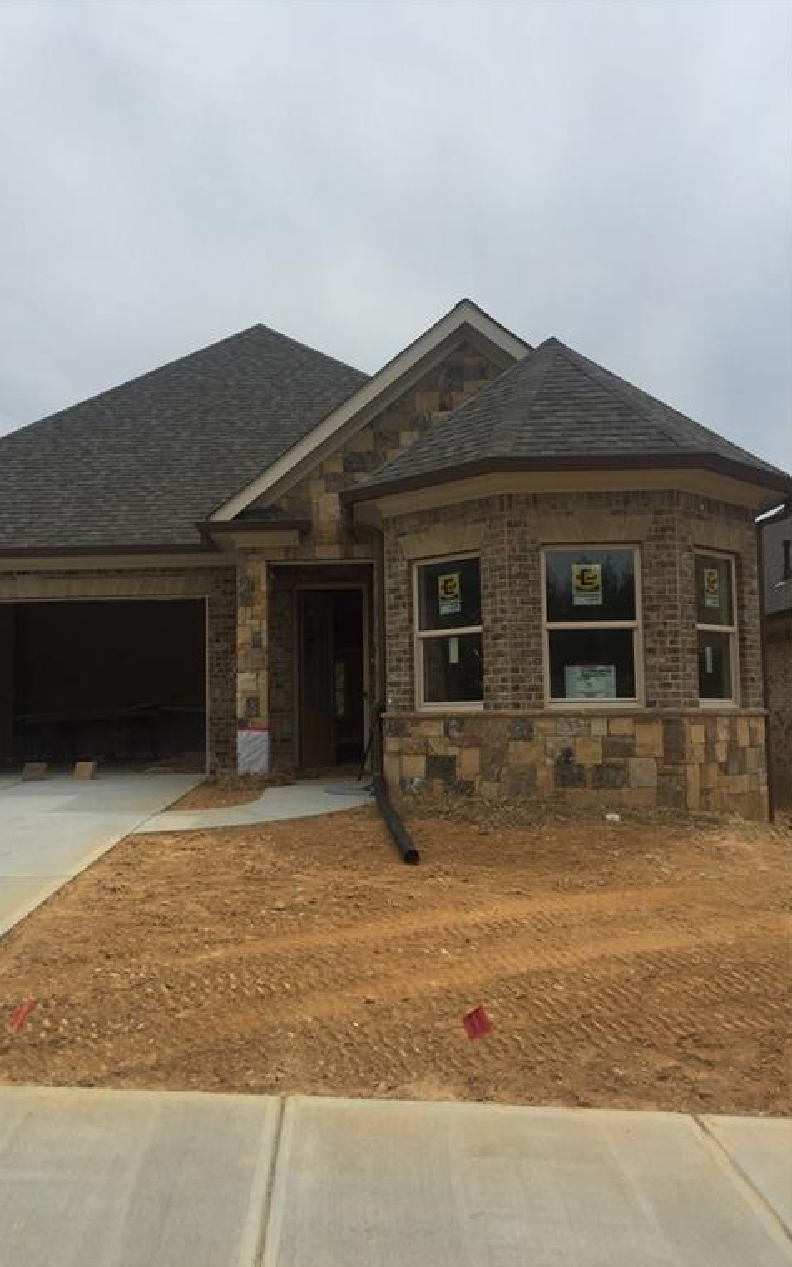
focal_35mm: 31
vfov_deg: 61.2
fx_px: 1071
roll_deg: +1.9
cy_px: 634
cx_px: 318
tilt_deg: +4.5
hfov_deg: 40.4
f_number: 2.2
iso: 32
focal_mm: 4.15
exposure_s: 1/3300
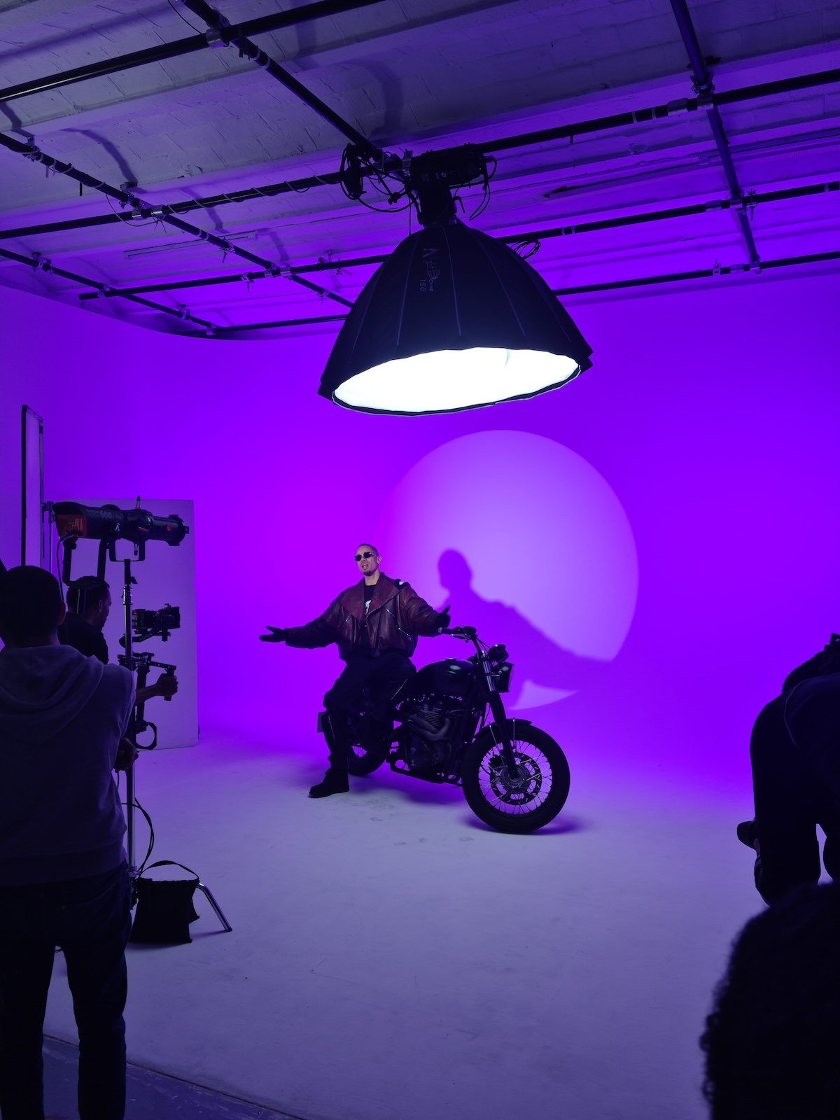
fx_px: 874
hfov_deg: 51.4
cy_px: 560
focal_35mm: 27
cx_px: 420
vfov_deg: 65.3
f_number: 2
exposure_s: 1/126
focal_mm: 5.9
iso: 25
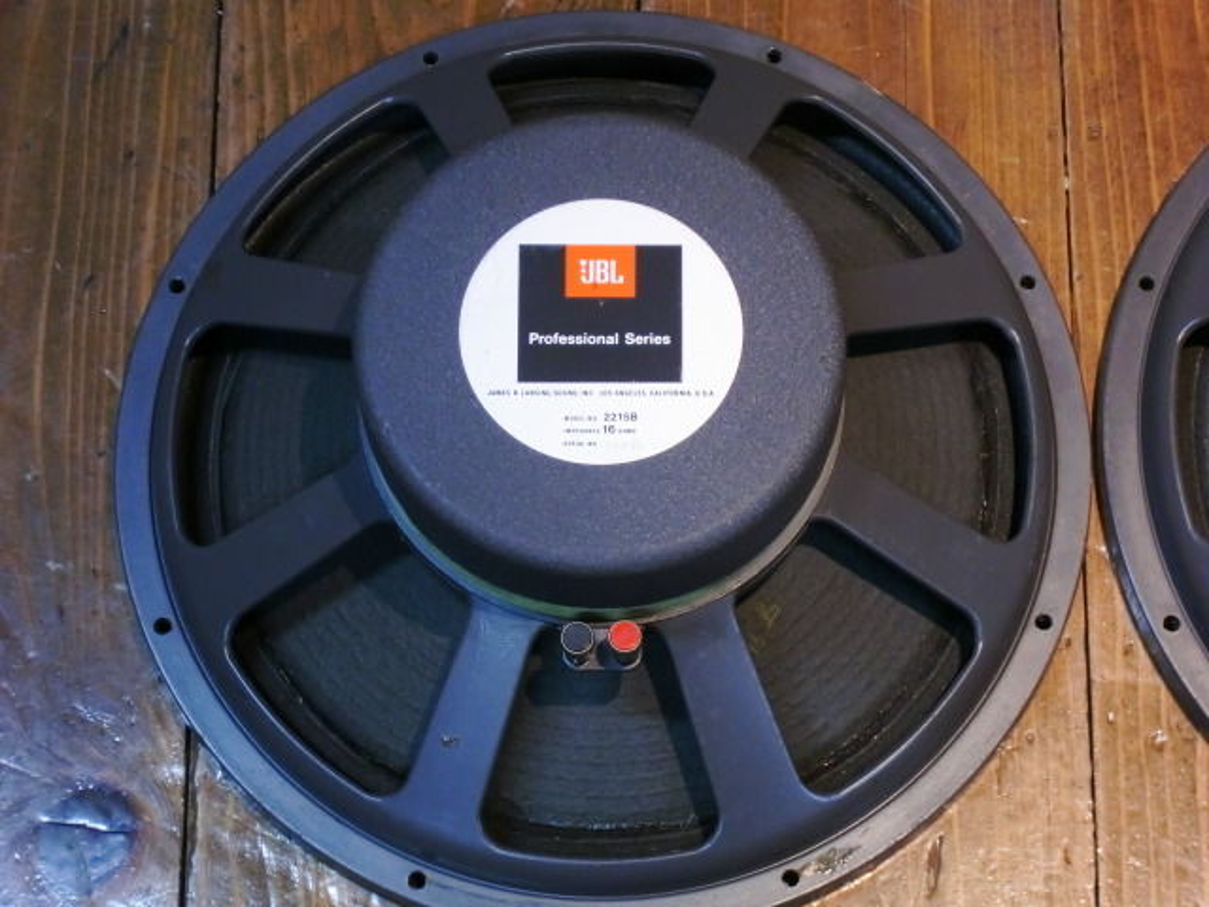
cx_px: 604
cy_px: 454
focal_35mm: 93
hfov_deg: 21.1
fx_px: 3248
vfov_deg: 15.9
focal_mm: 16.5
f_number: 5.2
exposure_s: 1/20
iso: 400
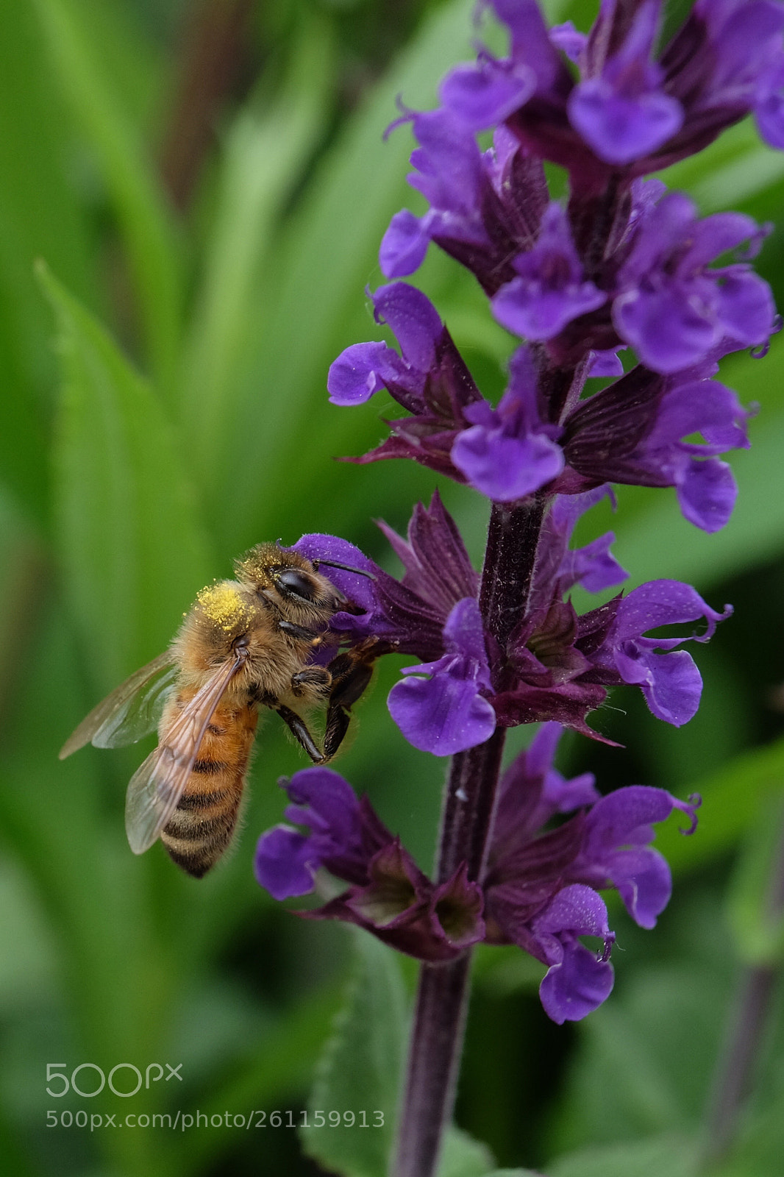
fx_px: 1601
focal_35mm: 49
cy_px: 588
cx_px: 392
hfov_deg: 27.5
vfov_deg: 40.4
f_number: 8
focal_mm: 32.9
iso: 800
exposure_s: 1/400
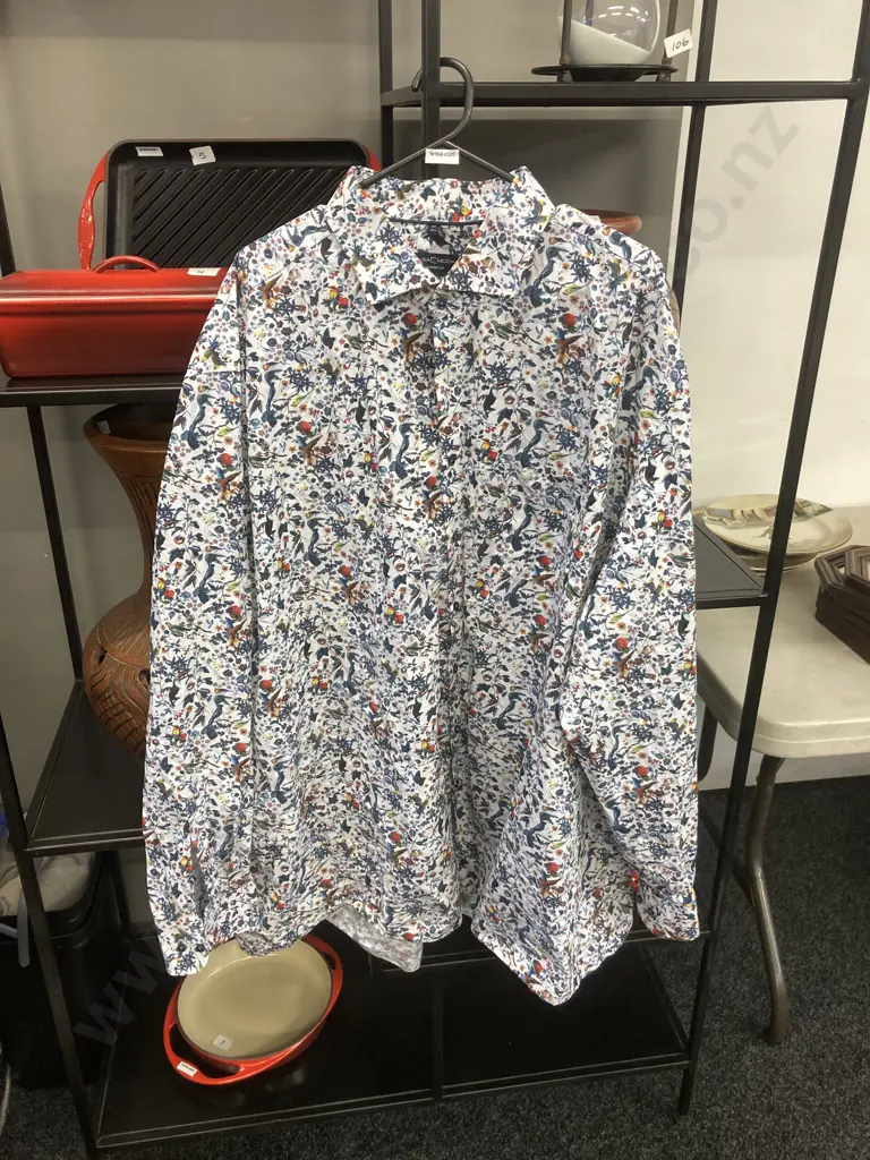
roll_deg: -0.5
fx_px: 938
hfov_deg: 49.7
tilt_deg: -23.5
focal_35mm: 28
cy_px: 580
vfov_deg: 63.4
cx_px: 435
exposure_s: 1/50
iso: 125
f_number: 1.8
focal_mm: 3.99
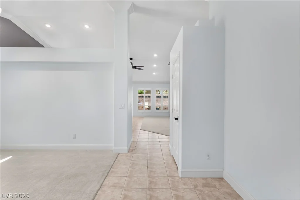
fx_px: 150
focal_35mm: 18
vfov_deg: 67.4
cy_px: 100
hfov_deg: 90.0
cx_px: 150
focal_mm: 18
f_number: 8
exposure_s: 1/15
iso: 400
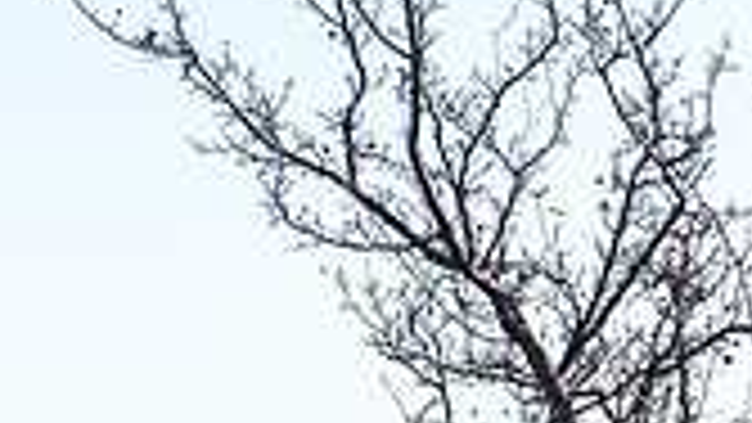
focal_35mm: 510
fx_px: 10171
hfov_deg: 4.2
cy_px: 657
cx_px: 415
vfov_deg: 2.4
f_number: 4
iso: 400
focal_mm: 120
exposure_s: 1/4000
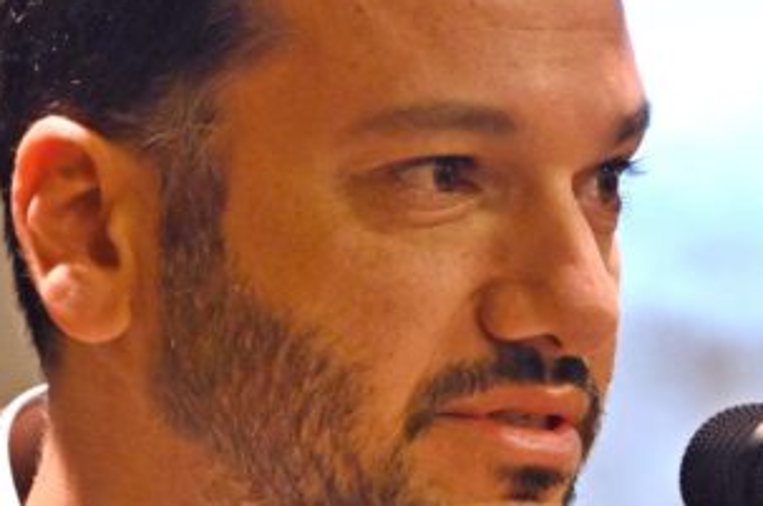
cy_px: 464
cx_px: 473
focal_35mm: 1014
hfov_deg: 2.0
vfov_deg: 1.4
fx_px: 21457
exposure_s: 1/320
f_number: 5.6
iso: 7200
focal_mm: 300
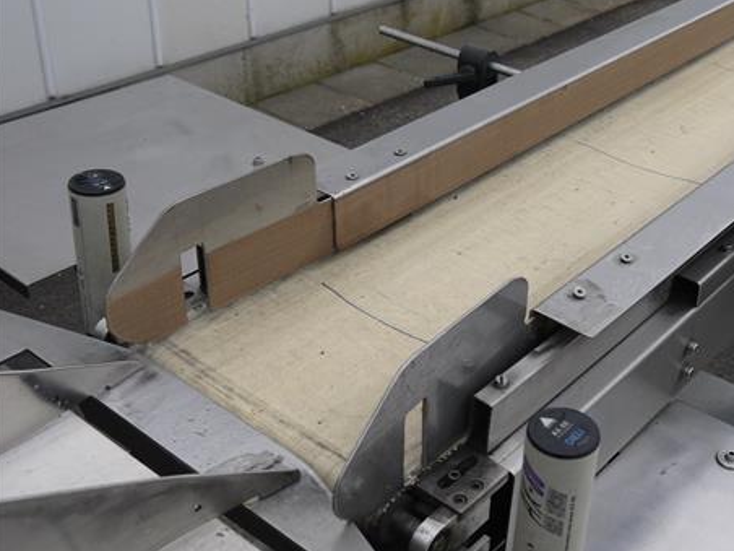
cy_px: 229
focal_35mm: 51
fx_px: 1081
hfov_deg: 36.9
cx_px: 513
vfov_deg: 28.5
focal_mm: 18
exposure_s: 1/160
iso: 100
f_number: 5
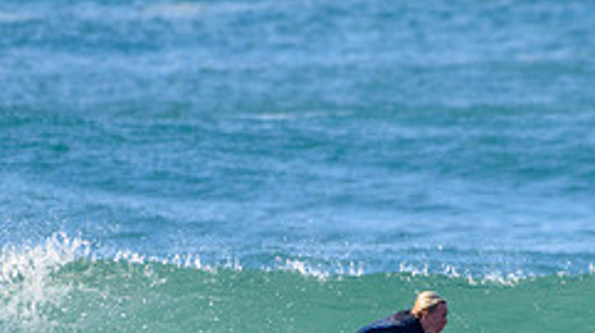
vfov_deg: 0.6
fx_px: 29852
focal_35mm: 1894
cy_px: 416
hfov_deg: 1.1
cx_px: 538
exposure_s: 1/2000
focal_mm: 500
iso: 450
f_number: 5.6
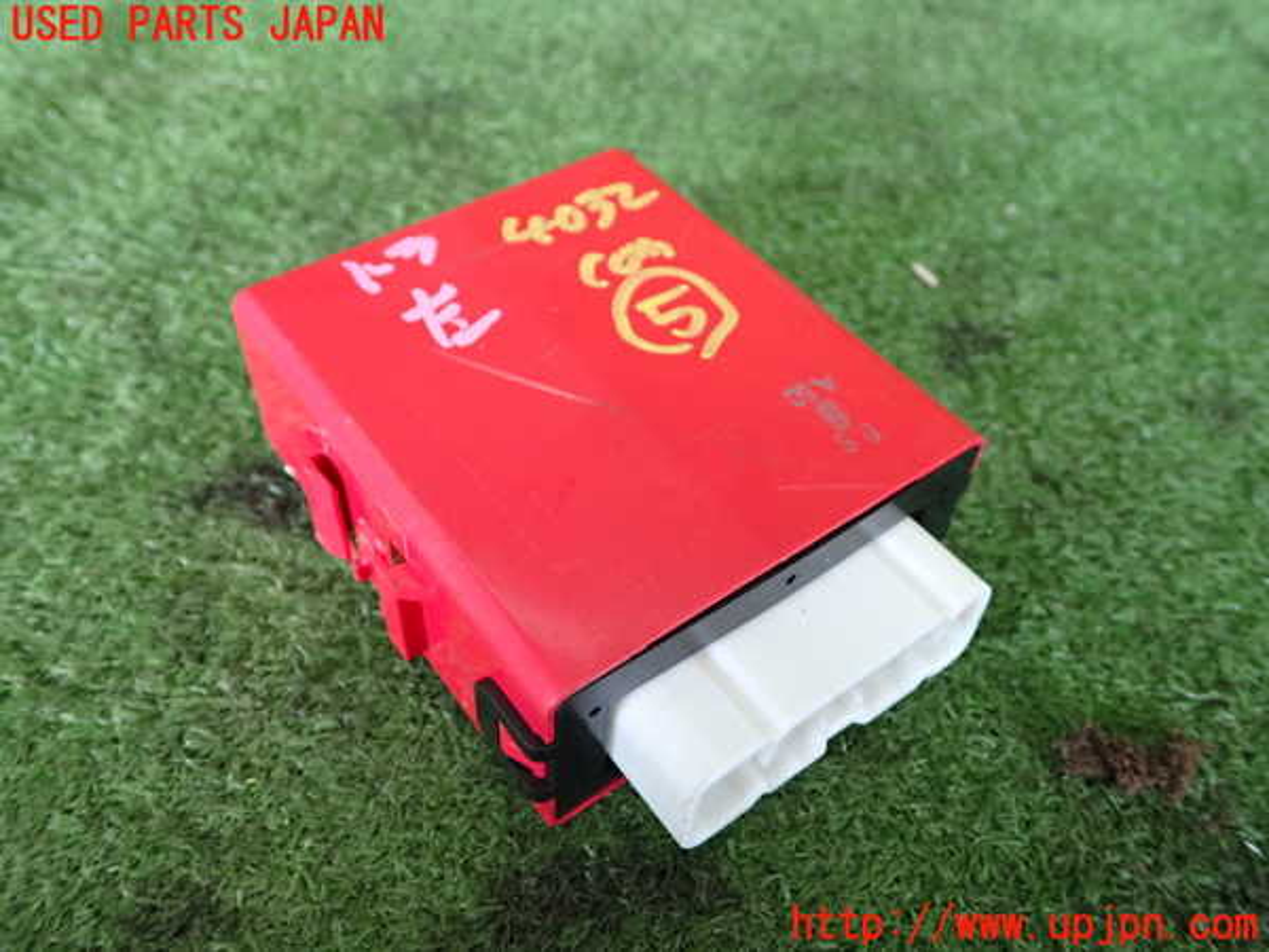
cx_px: 634
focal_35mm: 30
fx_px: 1100
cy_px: 476
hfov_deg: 60.0
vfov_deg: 46.8
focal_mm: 5.4
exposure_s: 1/125
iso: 500
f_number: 2.3
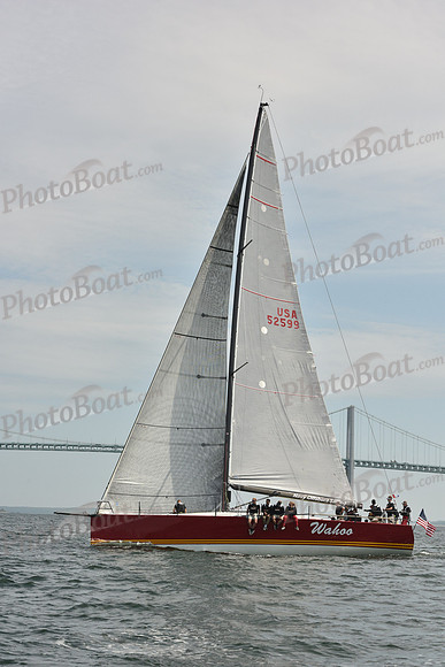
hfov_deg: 19.5
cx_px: 222
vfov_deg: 28.8
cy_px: 334
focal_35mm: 70
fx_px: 1297
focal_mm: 70
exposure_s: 1/1000
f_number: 10
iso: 400
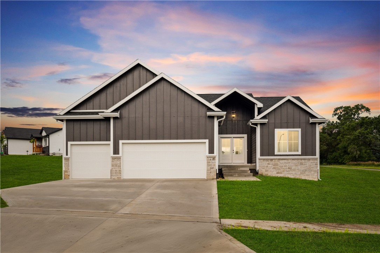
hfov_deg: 61.9
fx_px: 317
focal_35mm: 30
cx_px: 190
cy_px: 126
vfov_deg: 43.6
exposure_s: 1/640
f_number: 9
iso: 800
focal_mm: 30
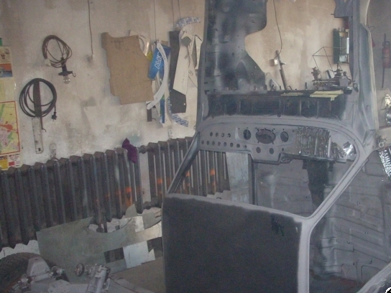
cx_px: 247
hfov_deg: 37.2
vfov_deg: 28.5
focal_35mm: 51
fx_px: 576
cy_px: 171
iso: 400
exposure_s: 1/60
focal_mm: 6.2
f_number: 2.8
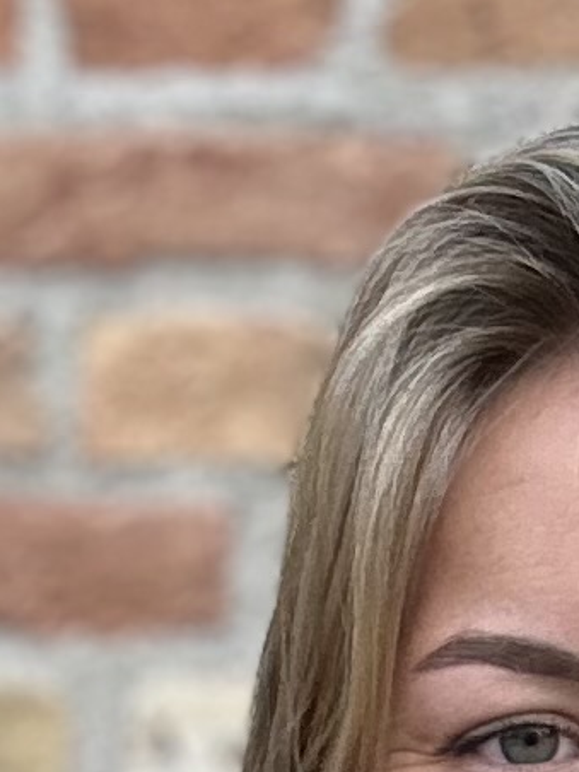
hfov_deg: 7.2
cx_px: 772
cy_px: 1788
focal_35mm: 205
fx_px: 4572
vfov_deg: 8.8
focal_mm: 2.69
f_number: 1.9
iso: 20
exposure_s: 1/121
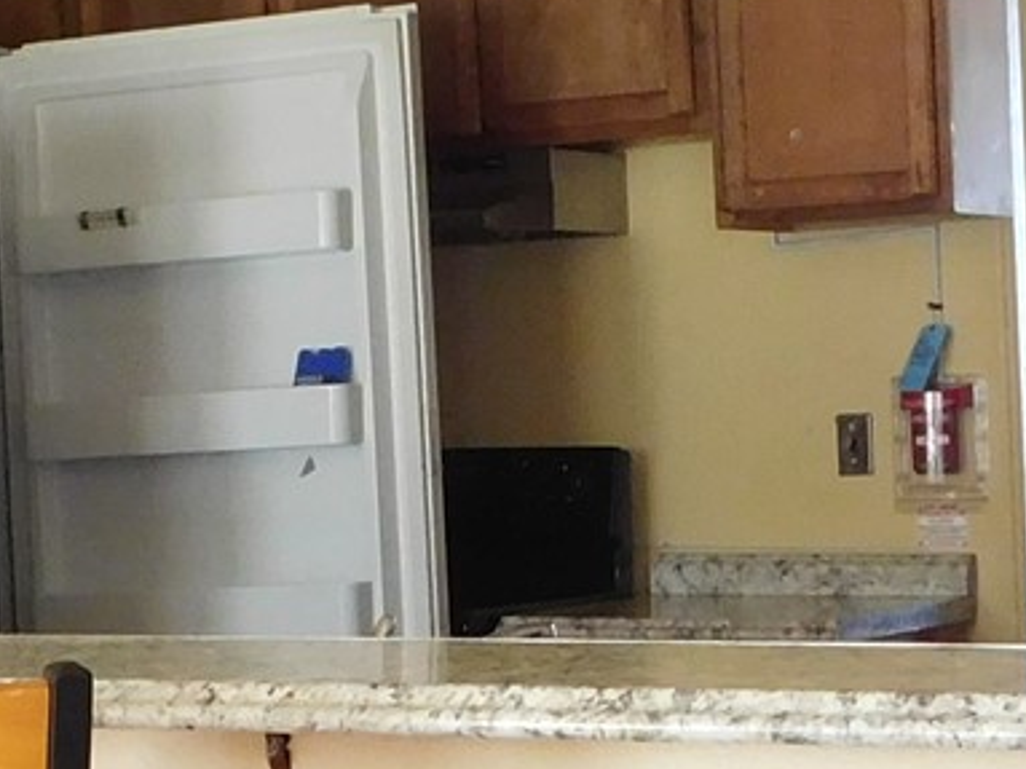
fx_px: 3645
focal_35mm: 123
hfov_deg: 16.0
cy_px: 346
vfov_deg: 12.0
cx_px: 375
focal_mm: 4
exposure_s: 1/30
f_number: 3
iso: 280
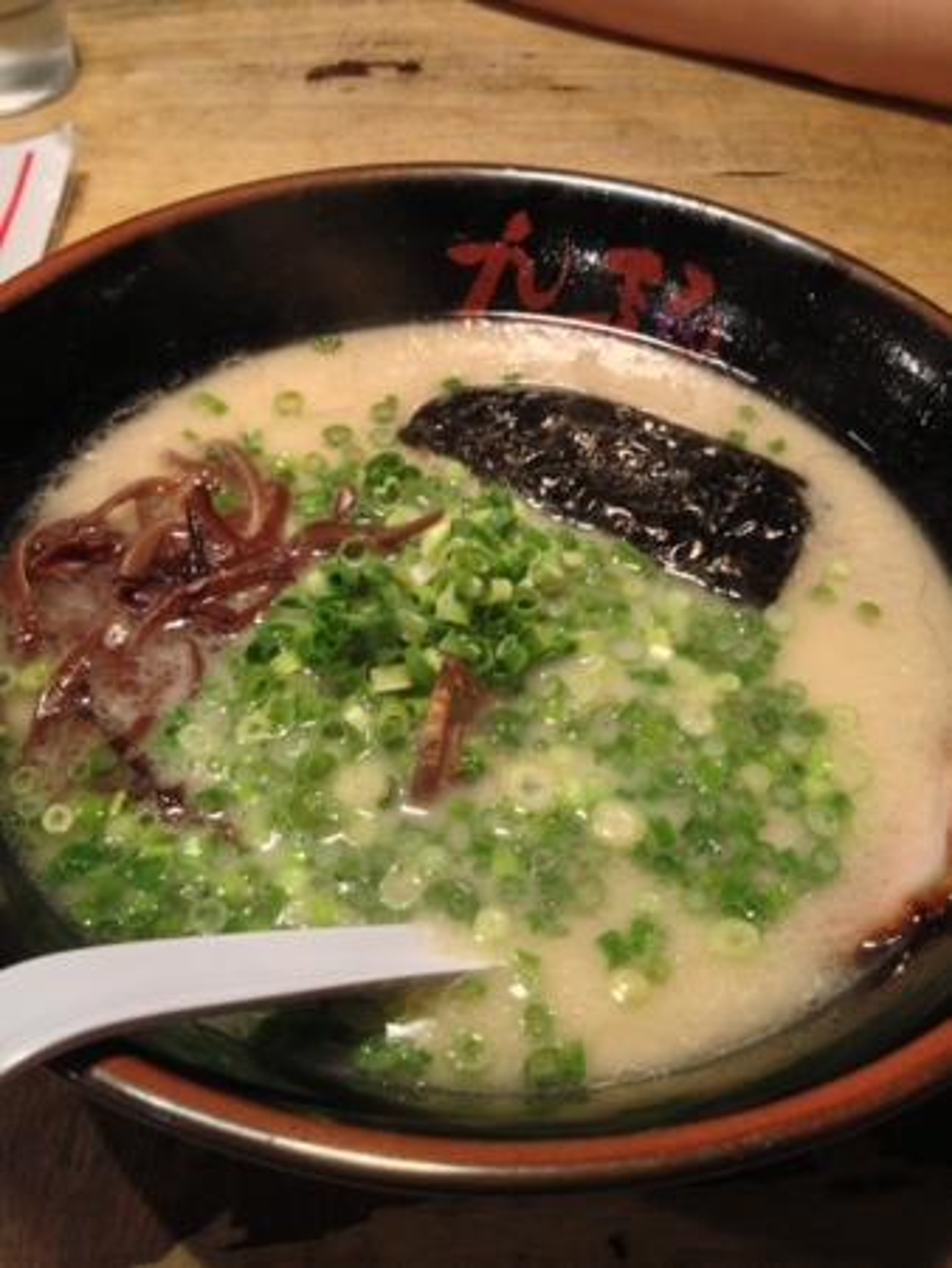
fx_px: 1282
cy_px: 634
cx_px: 476
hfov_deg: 40.7
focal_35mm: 35
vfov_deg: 52.6
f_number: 2.4
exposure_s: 1/20
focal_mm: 4.28
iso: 80
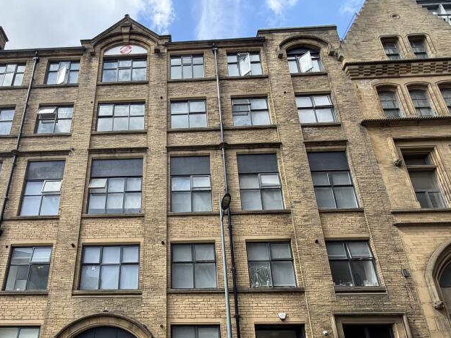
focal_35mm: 23
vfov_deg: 54.8
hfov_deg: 72.6
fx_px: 300
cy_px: 270
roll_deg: +0.1
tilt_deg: +21.8
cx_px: 167
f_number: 2.2
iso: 40
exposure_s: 1/506
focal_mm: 2.22
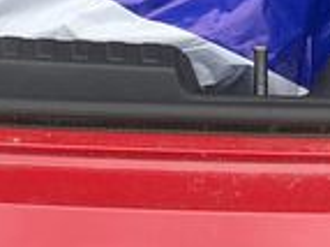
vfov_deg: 8.7
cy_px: -240
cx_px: 217
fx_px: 1543
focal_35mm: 162
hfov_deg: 12.2
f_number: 1.8
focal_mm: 3
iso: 20
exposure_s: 1/234
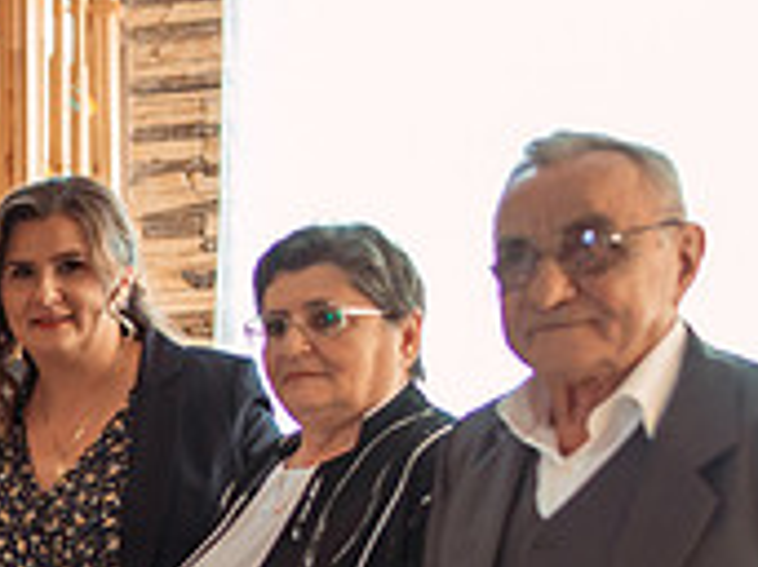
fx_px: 2495
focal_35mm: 114
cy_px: 804
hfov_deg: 16.0
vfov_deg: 12.4
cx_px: -341
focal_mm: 35
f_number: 2.2
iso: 1000
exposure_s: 1/160
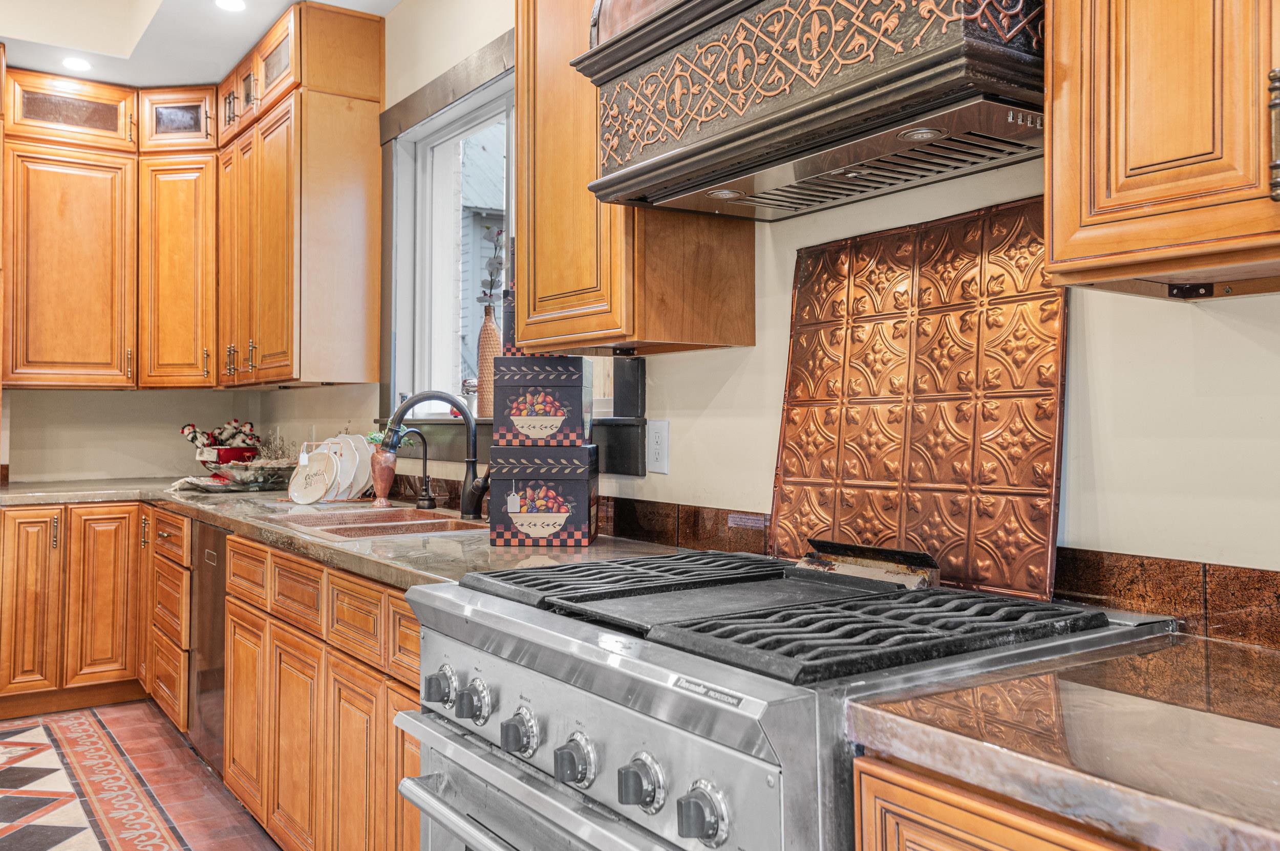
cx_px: 640
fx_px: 1066
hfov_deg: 62.0
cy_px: 426
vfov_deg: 43.5
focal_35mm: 30
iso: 640
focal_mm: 30
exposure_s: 1/10
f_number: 5.6
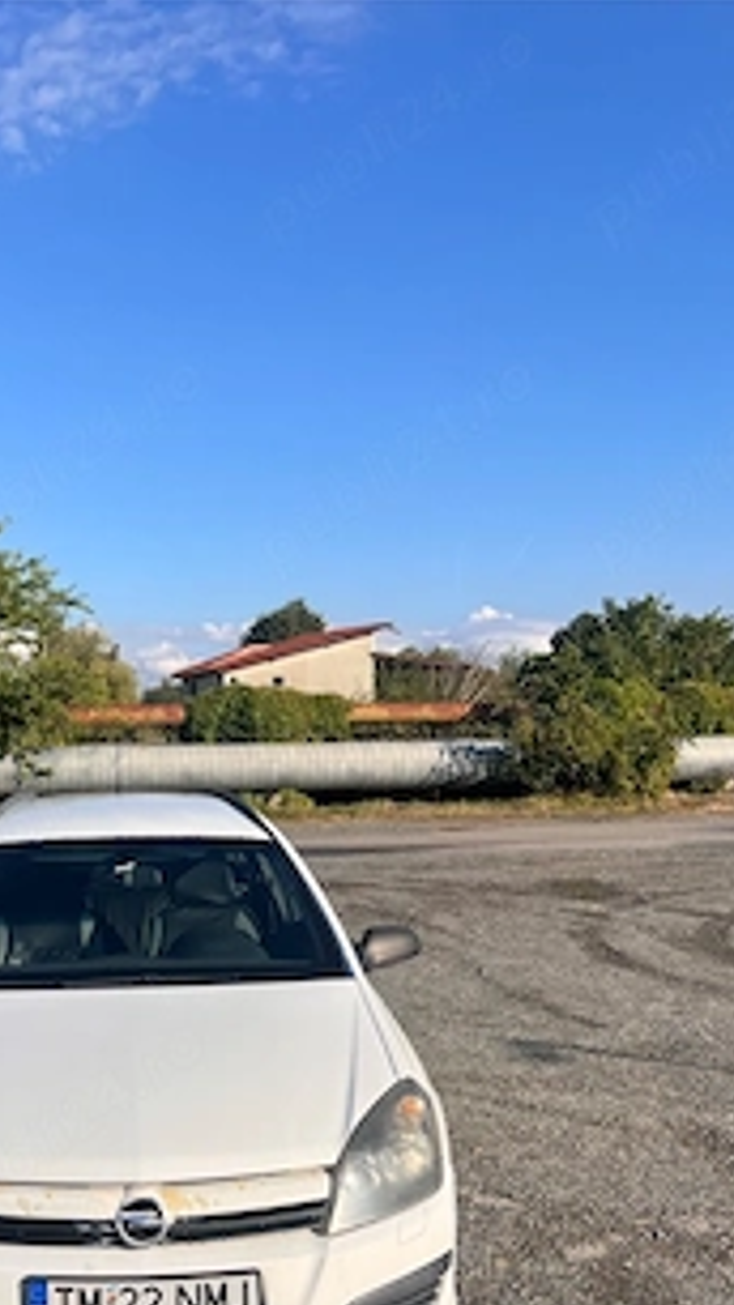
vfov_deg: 53.2
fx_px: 1281
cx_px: 149
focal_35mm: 37
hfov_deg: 31.2
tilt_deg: -2.5
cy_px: 849
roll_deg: -1.8
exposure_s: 1/4831
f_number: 1.5
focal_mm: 5.7
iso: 50
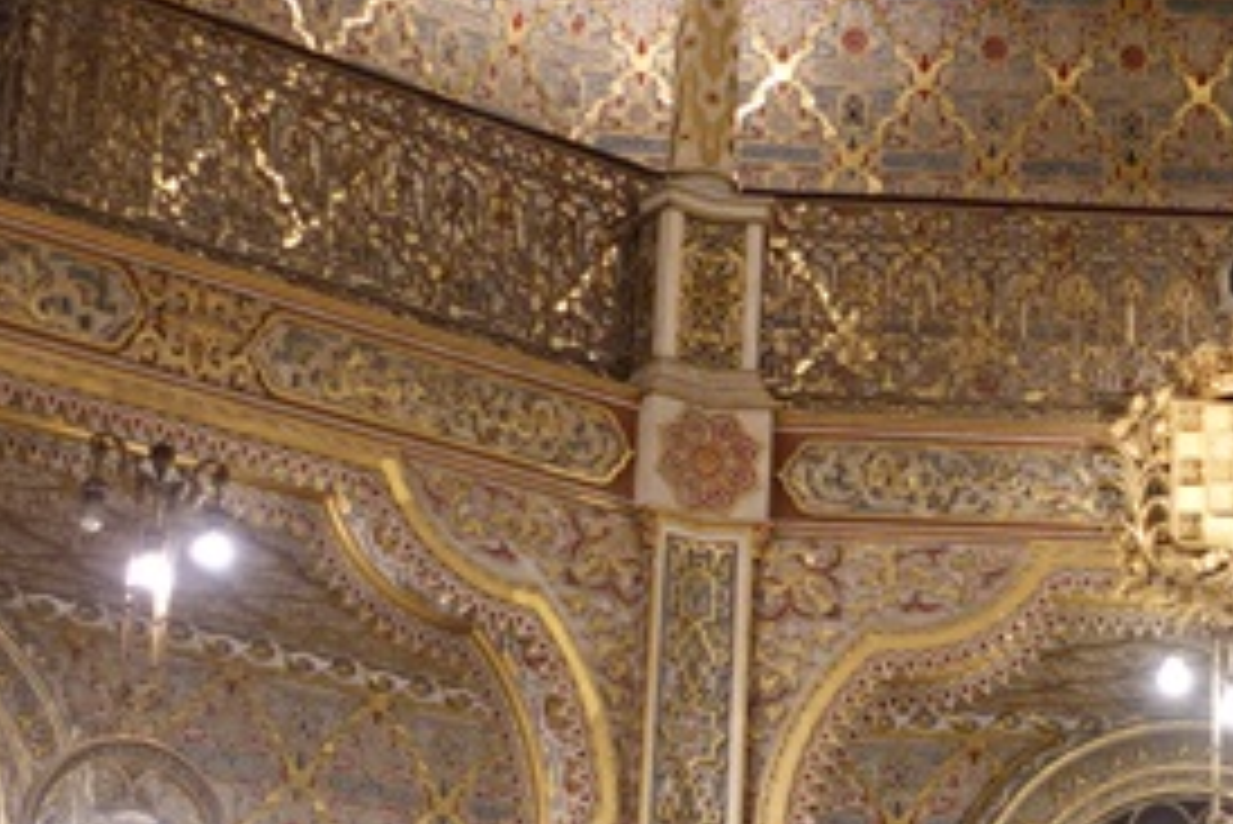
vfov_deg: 13.3
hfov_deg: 18.9
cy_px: 705
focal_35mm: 102
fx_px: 3495
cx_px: 1462
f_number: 2
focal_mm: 8.93
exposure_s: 1/30
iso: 200
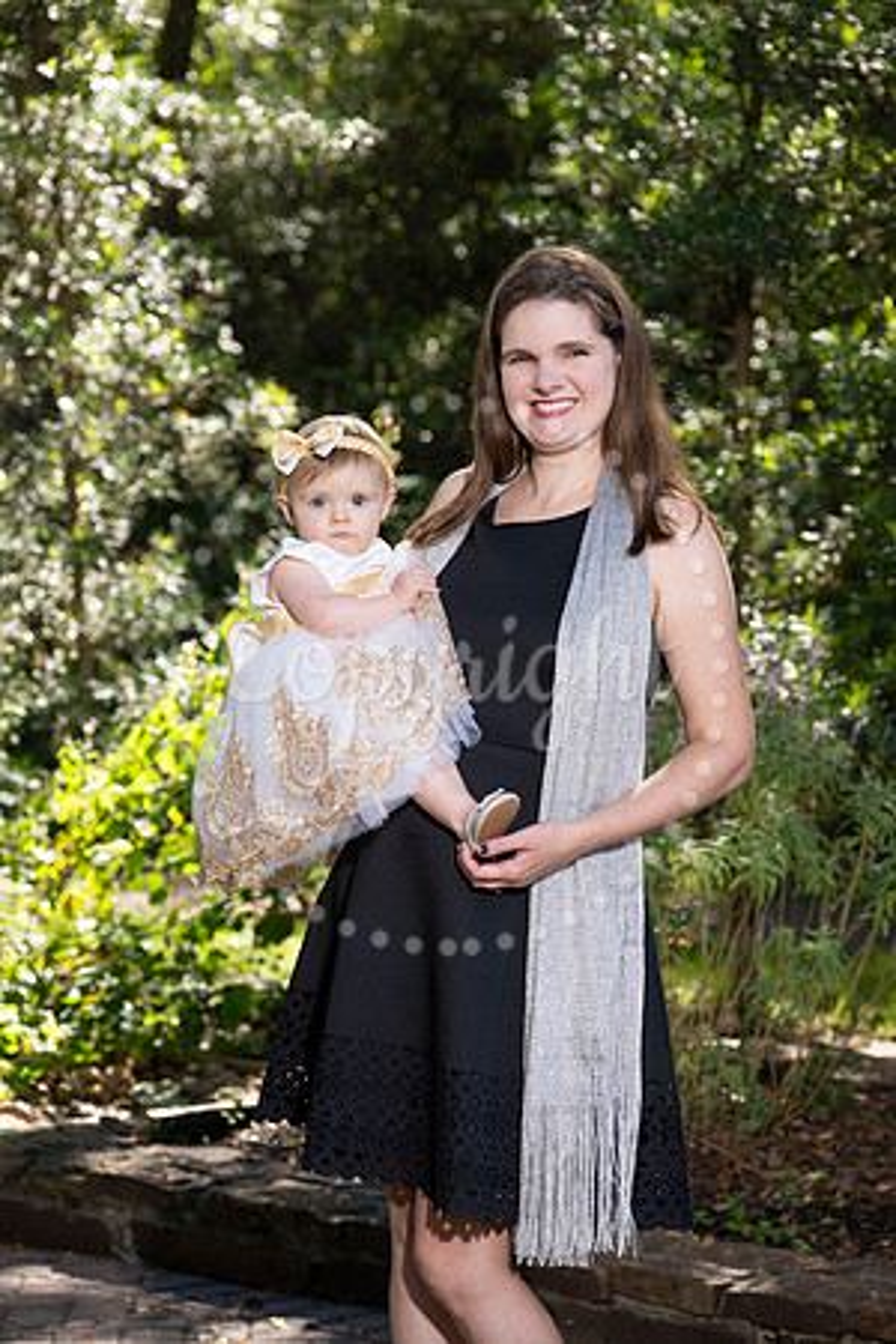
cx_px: 448
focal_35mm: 101
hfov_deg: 13.6
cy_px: 672
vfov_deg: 20.2
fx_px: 3770
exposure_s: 1/200
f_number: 5.6
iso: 200
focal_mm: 101
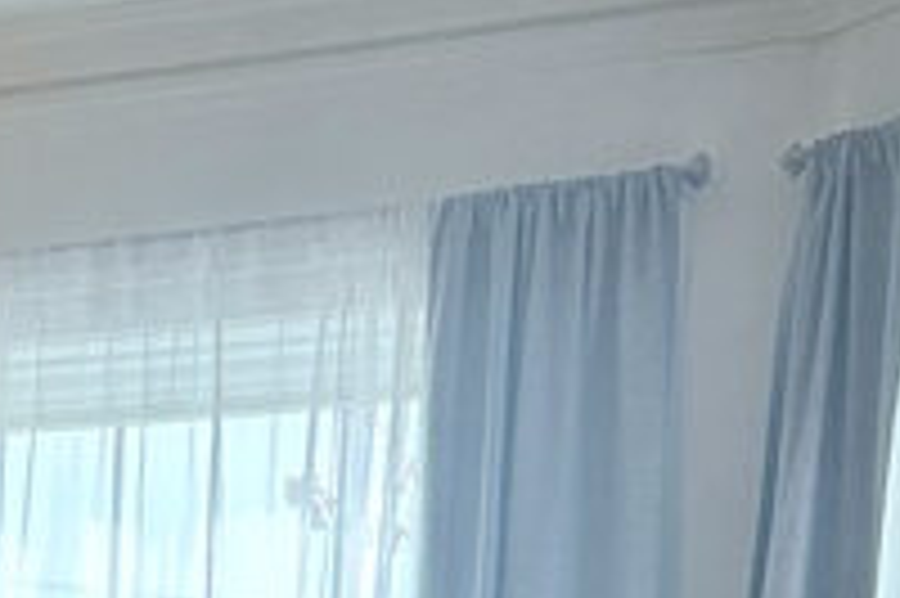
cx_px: -540
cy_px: 1884
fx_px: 3372
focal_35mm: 135
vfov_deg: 8.3
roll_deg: +0.3
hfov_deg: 14.0
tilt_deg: -13.8
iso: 200
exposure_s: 1/216
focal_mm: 6.76
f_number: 1.78
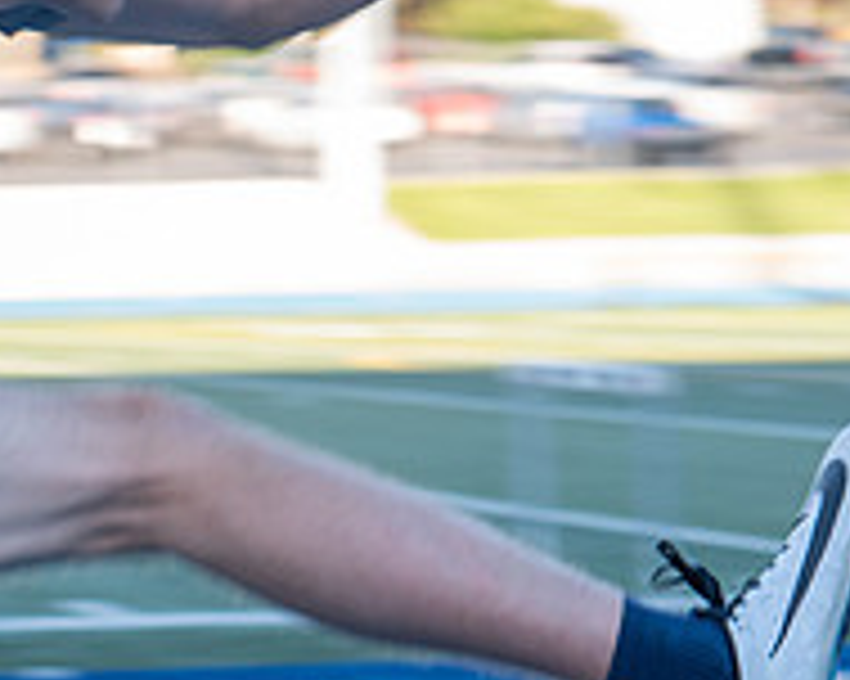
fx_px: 5079
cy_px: 423
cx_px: -355
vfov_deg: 7.6
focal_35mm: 202
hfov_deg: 9.3
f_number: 5
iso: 250
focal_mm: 70
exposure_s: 1/160
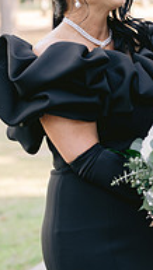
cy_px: 84
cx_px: 160
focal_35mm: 122
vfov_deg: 17.5
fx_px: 877
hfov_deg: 9.9
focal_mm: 50
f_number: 2.5
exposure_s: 1/320
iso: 400
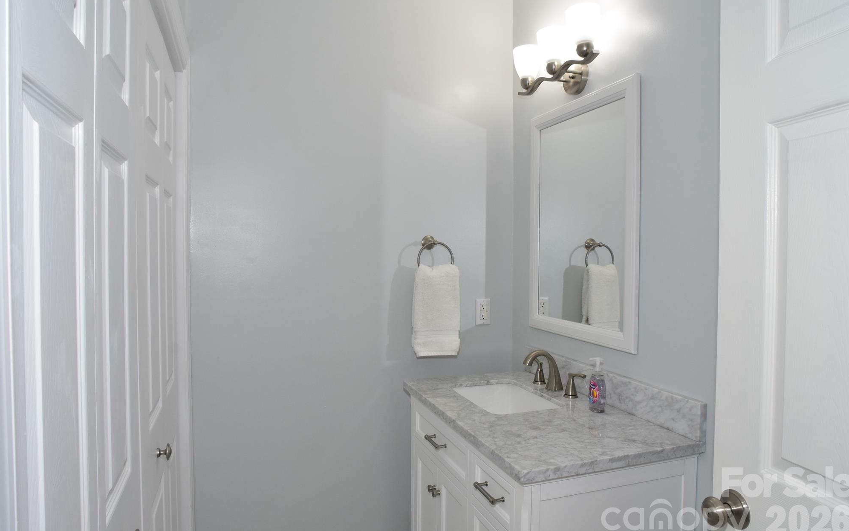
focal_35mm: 22
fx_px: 509
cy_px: 260
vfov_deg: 55.1
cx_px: 421
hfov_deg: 79.6
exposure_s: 1/80
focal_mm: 14
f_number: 8
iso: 800
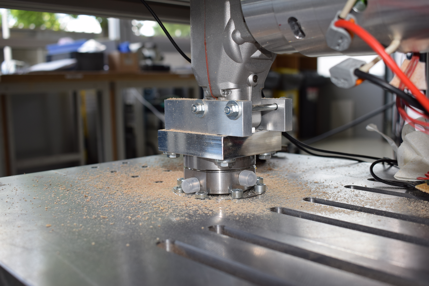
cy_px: 143
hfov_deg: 49.6
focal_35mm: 39
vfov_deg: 34.2
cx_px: 214
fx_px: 465
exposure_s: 1/125
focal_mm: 26
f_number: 5.6
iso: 320
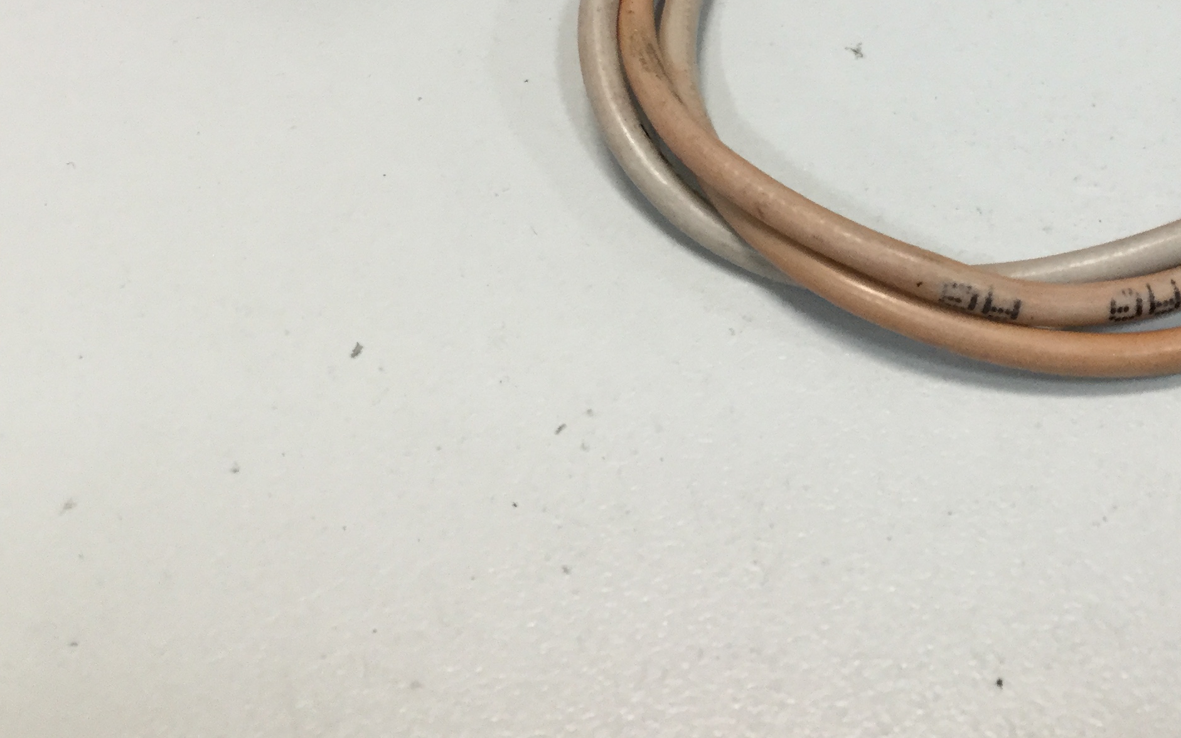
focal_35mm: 57
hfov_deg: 34.7
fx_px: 1834
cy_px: -1
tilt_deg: -47.0
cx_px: 925
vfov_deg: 21.9
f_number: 2.4
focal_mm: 3.3
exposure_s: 1/30
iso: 32
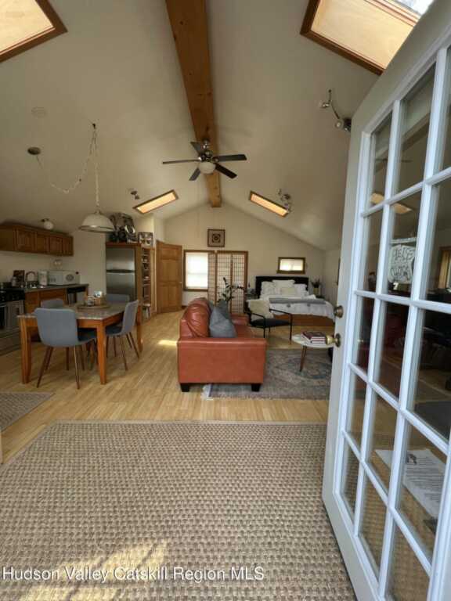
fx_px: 226
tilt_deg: -7.9
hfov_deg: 89.9
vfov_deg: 106.2
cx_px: 226
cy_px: 300
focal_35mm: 13
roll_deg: -1.5
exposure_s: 1/99
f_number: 1.8
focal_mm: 1.57
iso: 80
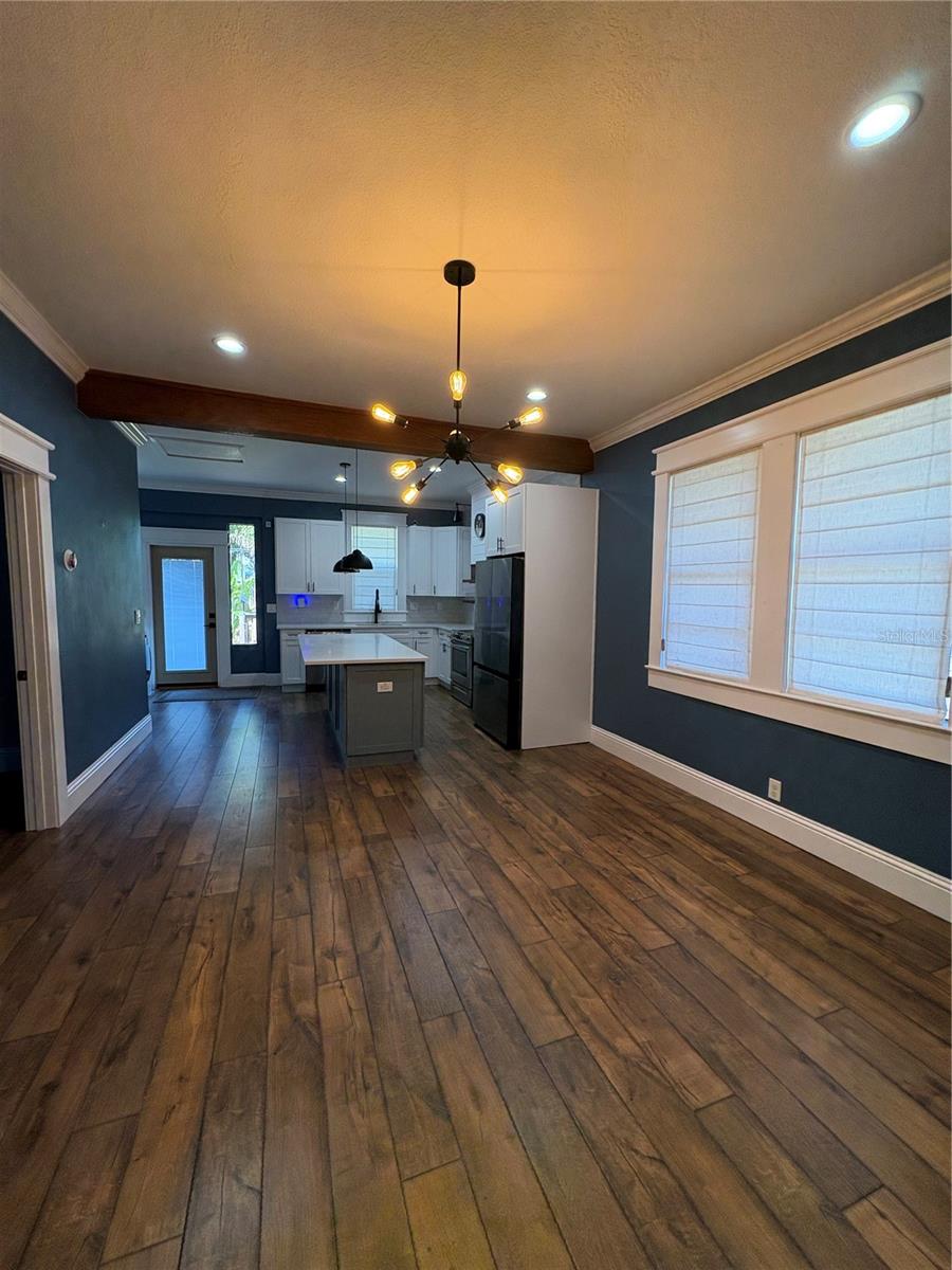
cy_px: 635
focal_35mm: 14
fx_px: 513
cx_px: 476
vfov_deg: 102.1
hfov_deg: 85.7
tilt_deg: -4.2
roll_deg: -1.5
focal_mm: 2.22
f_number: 2.2
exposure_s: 1/120
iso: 250
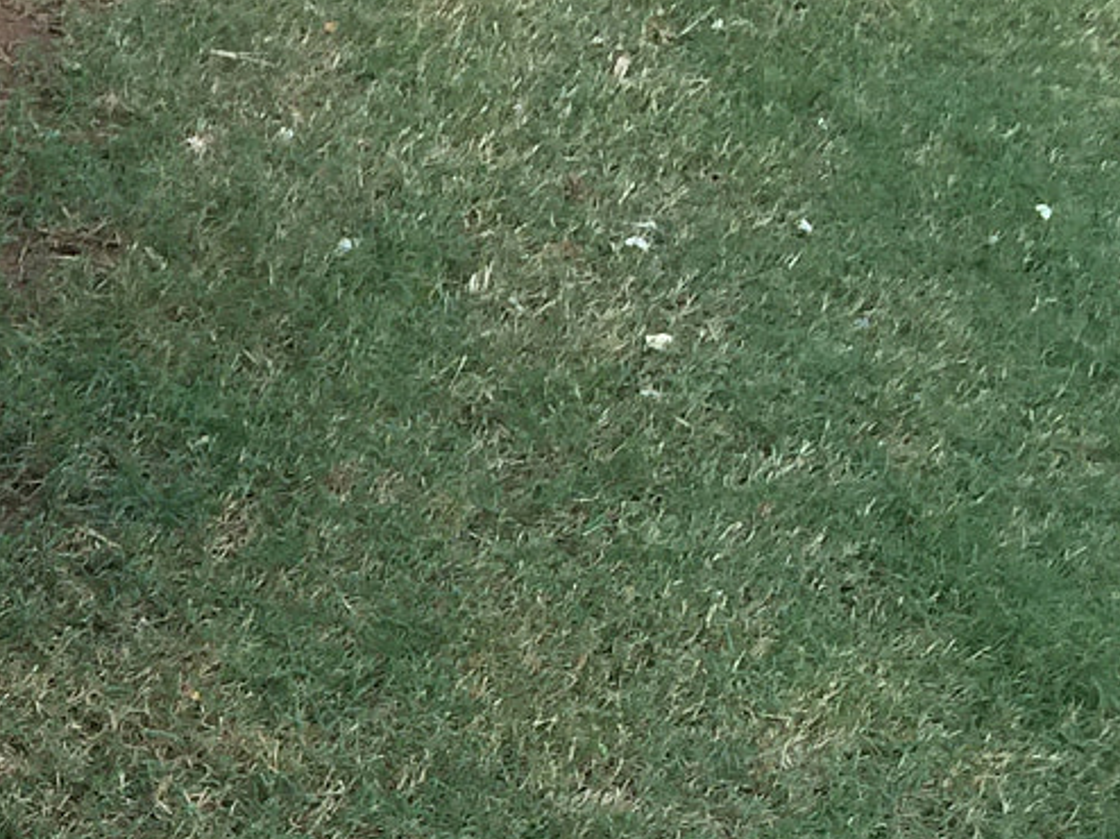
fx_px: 3040
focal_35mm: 94
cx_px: -240
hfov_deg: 19.6
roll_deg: +0.6
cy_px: 871
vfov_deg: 15.4
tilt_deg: -30.8
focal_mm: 4.15
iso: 32
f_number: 2.2
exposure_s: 1/15
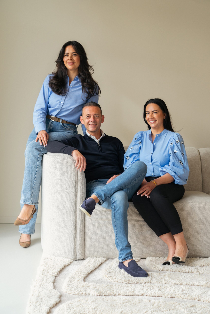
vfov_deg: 38.9
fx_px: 446
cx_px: 105
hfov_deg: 26.5
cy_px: 157
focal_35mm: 51
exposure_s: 1/200
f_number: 4
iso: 640
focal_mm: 51
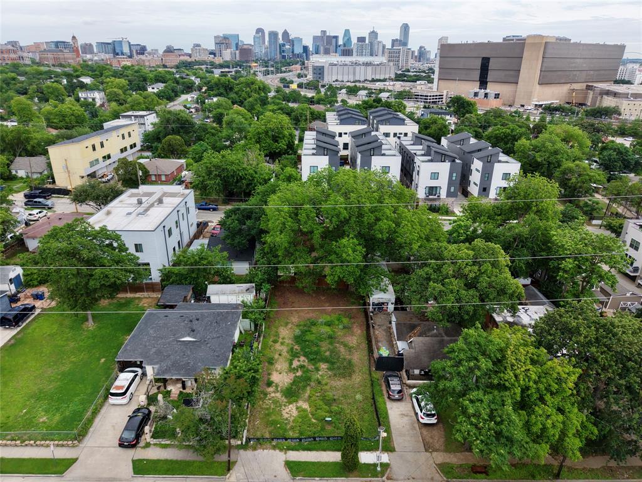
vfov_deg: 56.8
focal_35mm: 24
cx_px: 321
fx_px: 445
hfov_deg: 71.6
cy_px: 241
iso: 100
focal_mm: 8.67
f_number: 1.8
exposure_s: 1/640
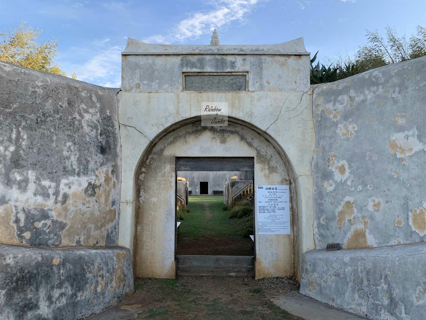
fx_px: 320
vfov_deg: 53.1
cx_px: 213
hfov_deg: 67.3
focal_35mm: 26
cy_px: 160
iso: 25
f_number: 1.8
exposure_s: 1/407
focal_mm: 4.25
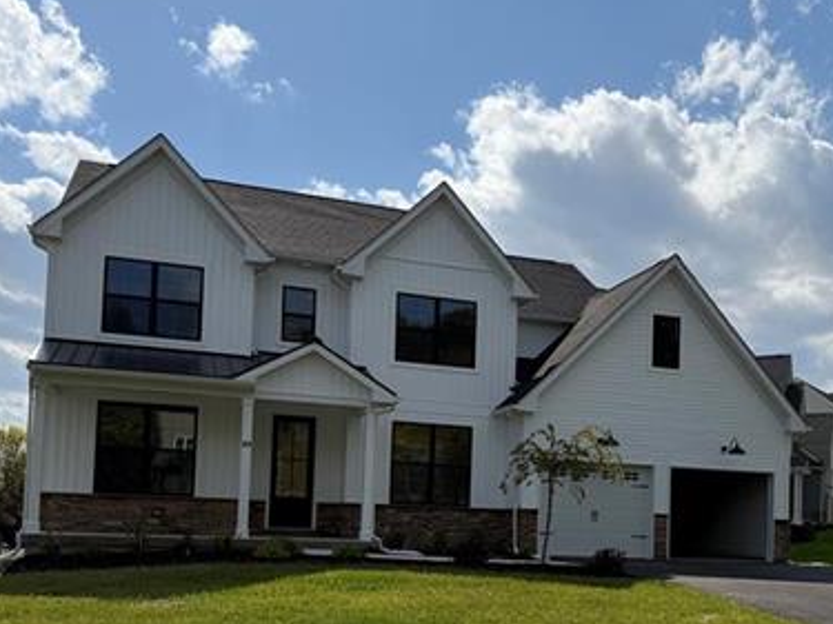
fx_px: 986
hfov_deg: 45.1
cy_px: 486
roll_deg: -2.2
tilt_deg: +2.0
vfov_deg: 34.2
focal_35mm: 41
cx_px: 560
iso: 80
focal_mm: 6.76
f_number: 1.78
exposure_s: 1/9091
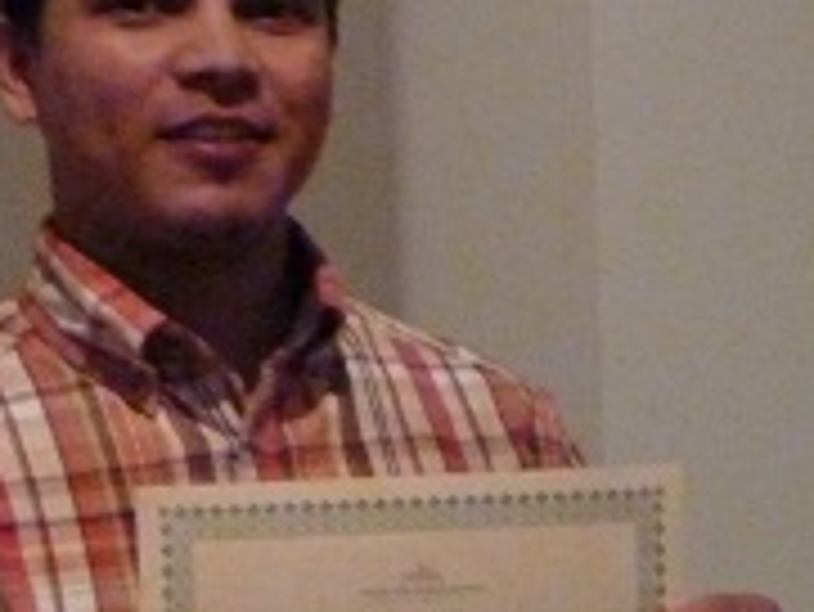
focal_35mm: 230
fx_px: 5412
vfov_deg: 6.5
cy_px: 270
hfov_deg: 8.6
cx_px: 243
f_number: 4.3
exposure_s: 1/15
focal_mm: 17
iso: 1600
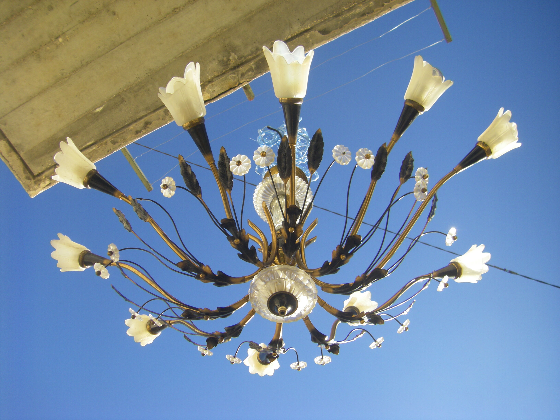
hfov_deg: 49.0
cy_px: 210
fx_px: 615
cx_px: 280
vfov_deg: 37.7
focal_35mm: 38
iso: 64
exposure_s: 1/100
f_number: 7
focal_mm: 6.3
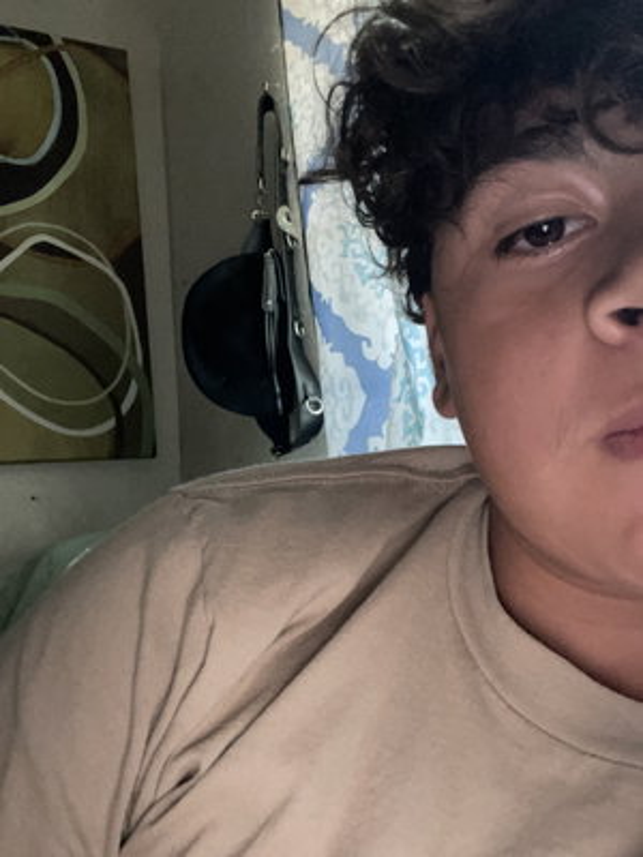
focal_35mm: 30
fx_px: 743
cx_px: 322
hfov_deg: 46.8
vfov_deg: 60.0
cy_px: 428
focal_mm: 2.71
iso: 500
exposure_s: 1/30
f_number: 2.2
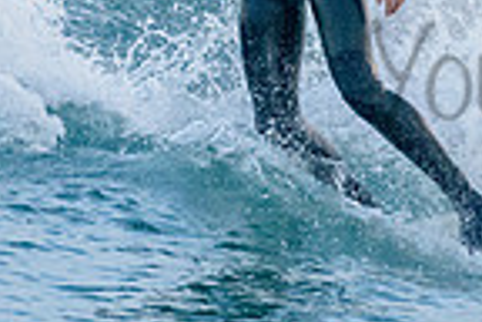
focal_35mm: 2462
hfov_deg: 0.8
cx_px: 499
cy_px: -96
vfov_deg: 0.6
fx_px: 32961
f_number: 5.6
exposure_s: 1/2000
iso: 1800
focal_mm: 500
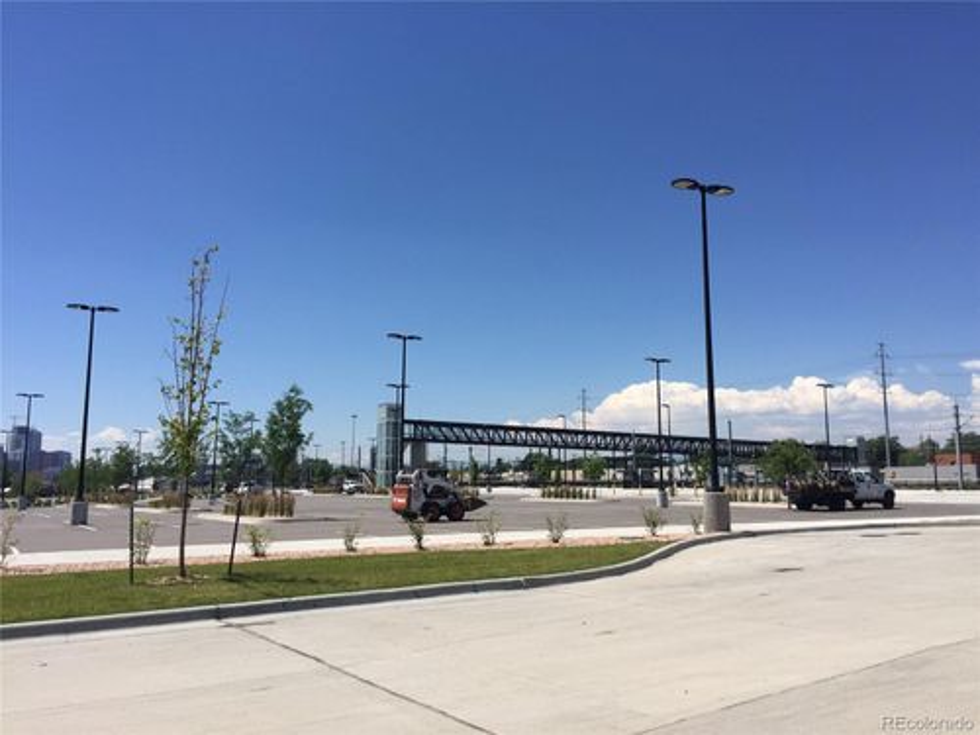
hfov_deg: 61.7
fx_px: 821
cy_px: 368
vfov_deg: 48.2
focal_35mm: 29
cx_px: 490
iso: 32
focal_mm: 4.15
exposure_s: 1/3049
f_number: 2.2
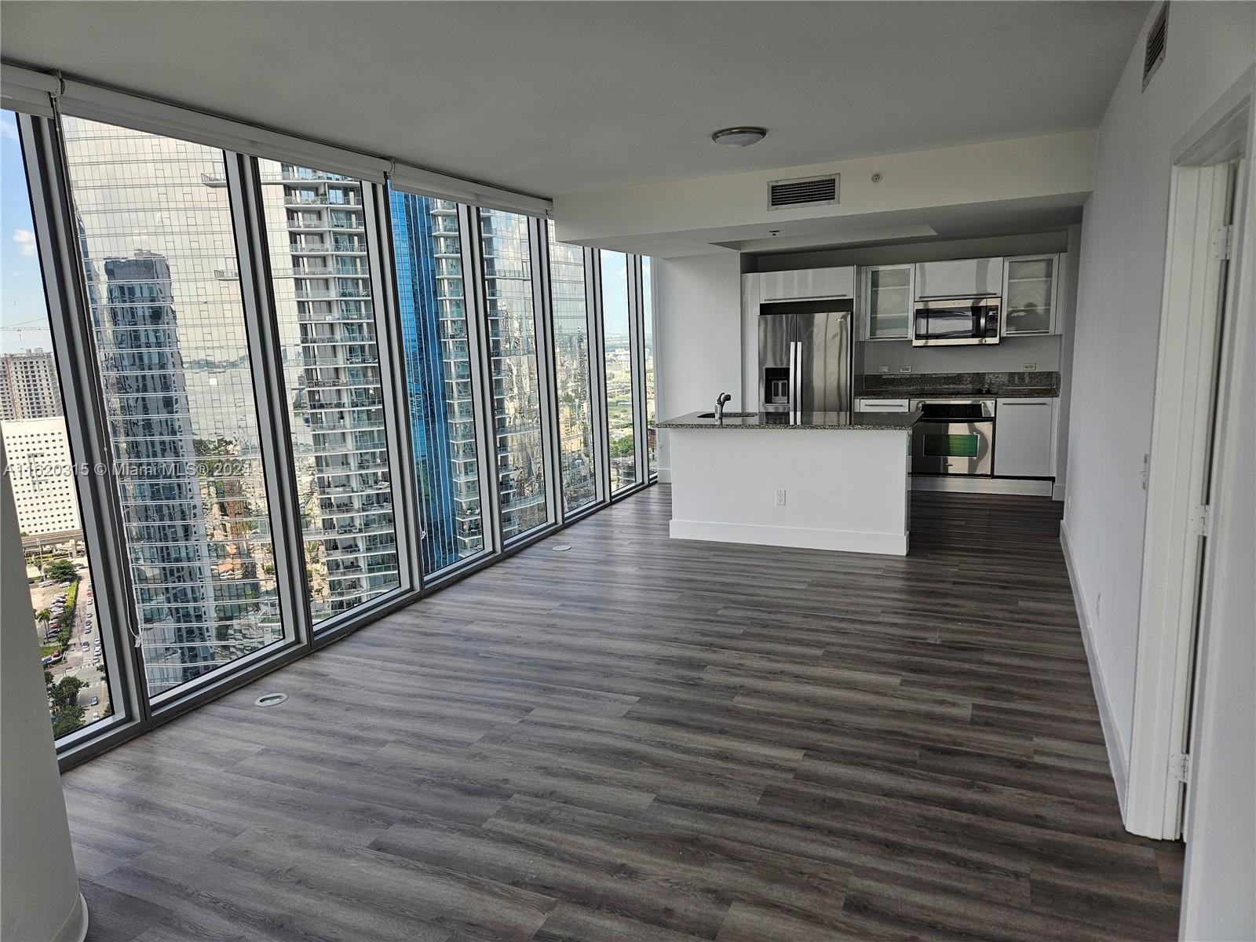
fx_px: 835
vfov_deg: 58.9
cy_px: 471
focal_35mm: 23
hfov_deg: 73.9
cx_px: 628
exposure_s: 1/535
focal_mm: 5.4
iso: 32
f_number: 1.8
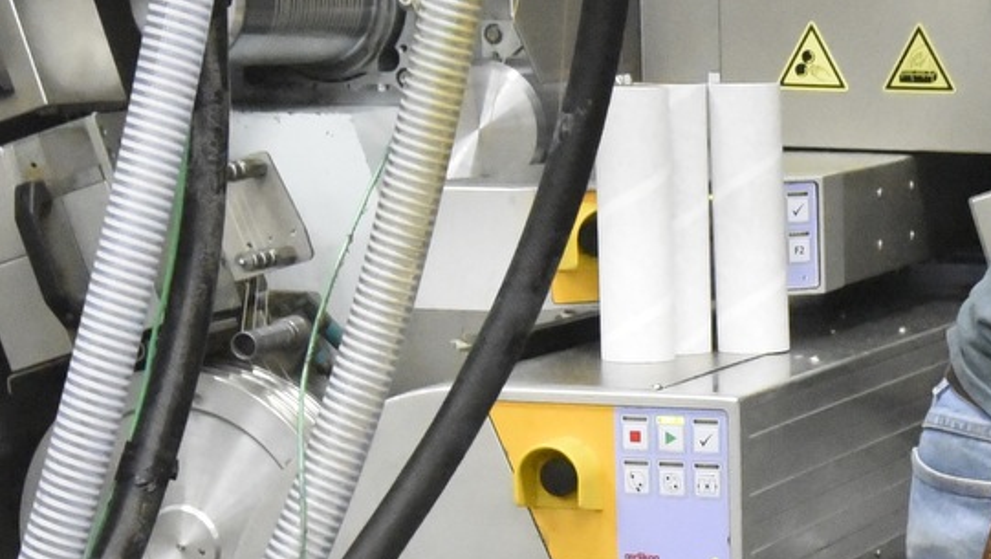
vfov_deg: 8.2
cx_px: 1304
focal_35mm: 144
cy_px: 893
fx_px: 3786
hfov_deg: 14.3
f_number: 10
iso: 12800
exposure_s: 1/160
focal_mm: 31
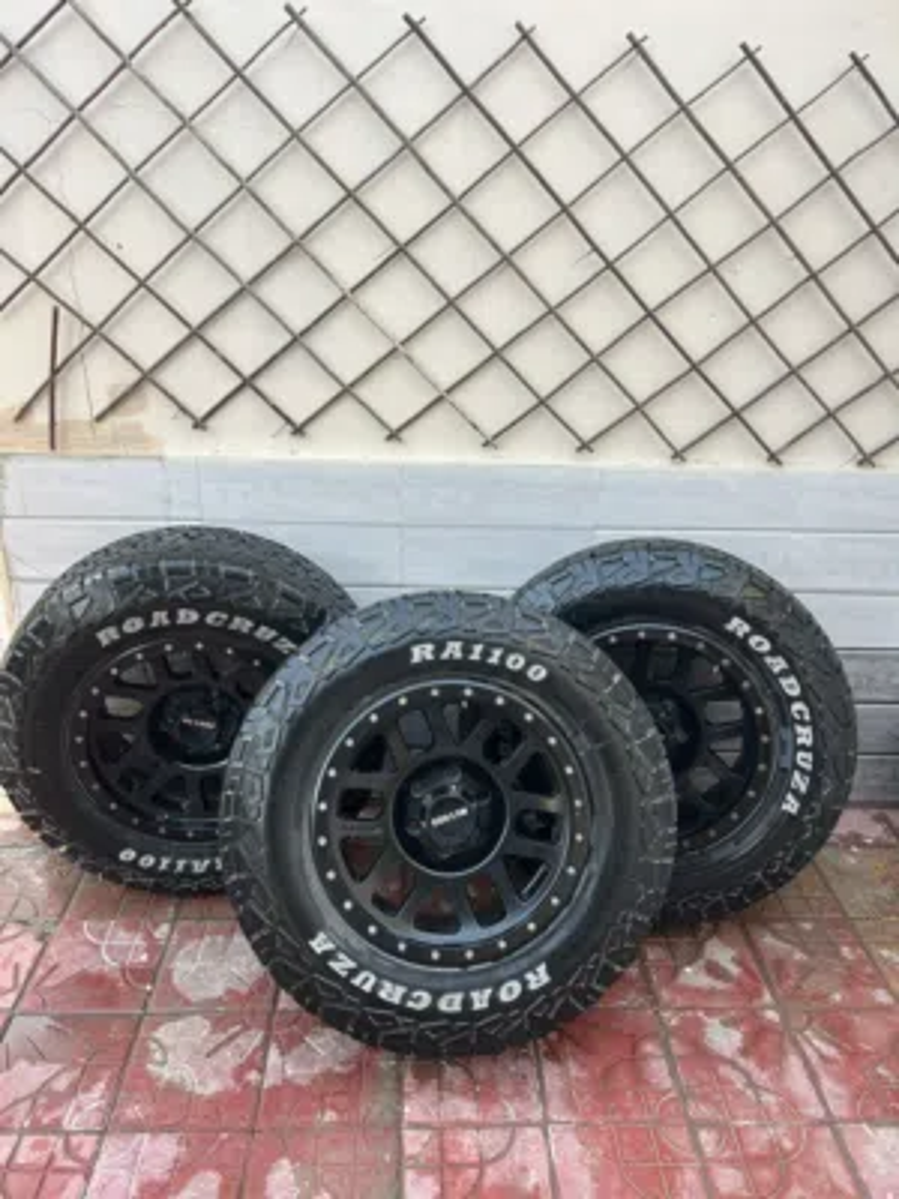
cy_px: 600
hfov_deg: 53.1
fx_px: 900
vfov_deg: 67.3
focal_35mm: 26
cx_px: 450
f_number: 1.5
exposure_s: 1/121
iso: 125
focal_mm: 5.7
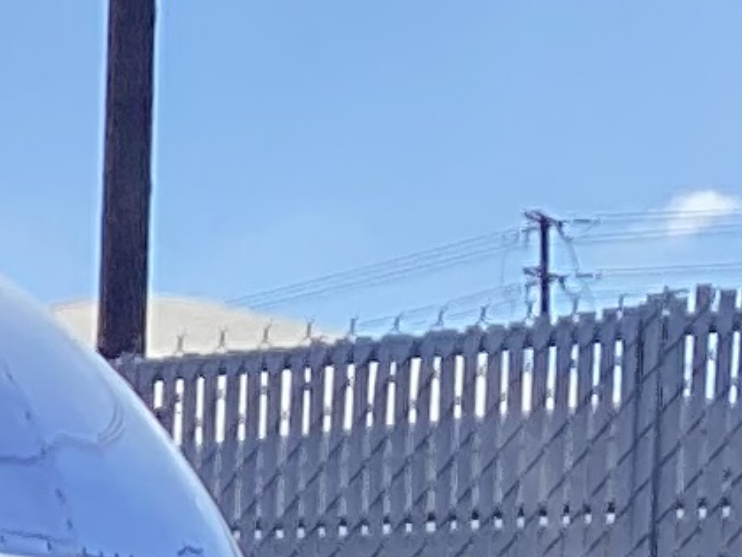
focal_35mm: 241
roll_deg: +1.3
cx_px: -1401
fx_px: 5166
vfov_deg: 5.8
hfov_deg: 7.4
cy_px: 1613
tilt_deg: -4.3
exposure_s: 1/1235
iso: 25
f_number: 2.4
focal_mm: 3.3
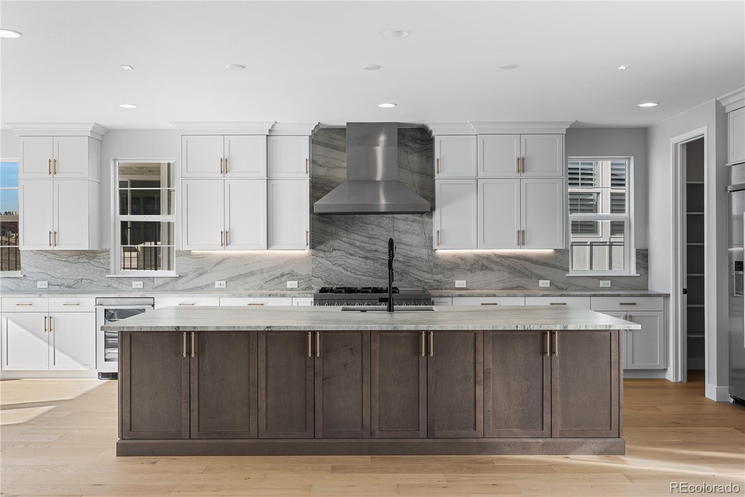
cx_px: 372
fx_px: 703
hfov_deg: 55.8
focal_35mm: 34
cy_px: 248
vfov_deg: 38.9
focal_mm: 23
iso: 160
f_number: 8
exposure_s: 1/25
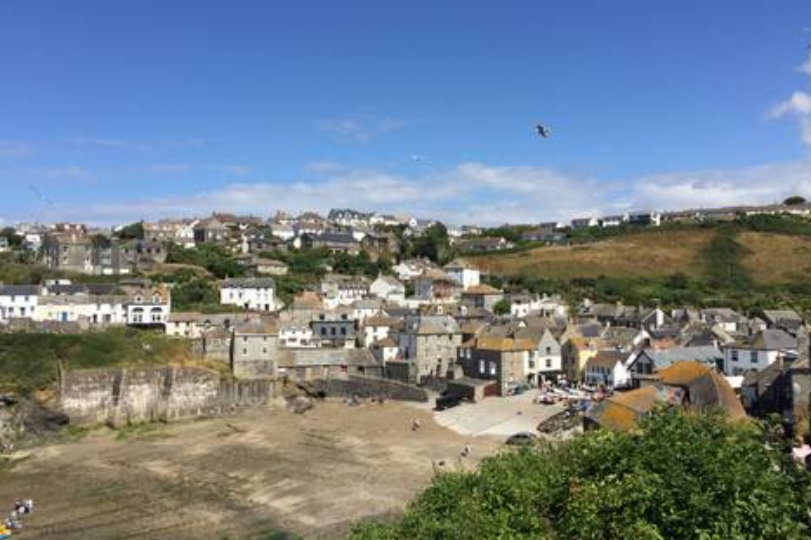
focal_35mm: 31
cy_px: 257
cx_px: 403
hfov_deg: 60.3
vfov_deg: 42.3
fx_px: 698
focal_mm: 4.15
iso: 32
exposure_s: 1/2639
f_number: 2.2
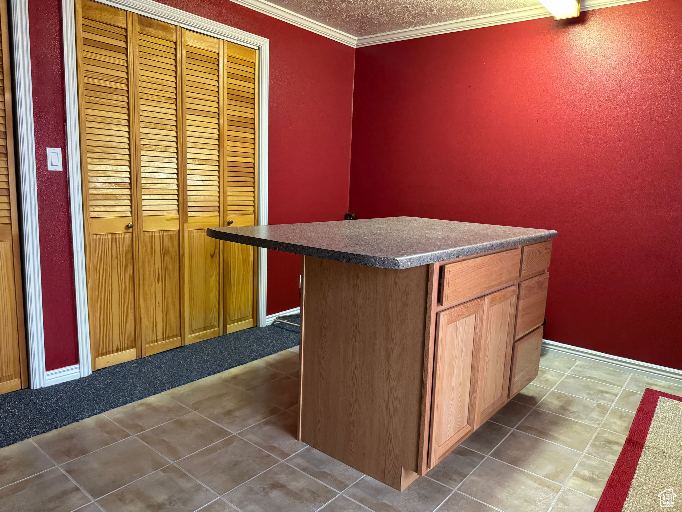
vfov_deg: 56.8
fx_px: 473
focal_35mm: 24
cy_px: 256
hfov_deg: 71.6
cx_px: 341
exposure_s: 1/60
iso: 640
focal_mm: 6.76
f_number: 1.78
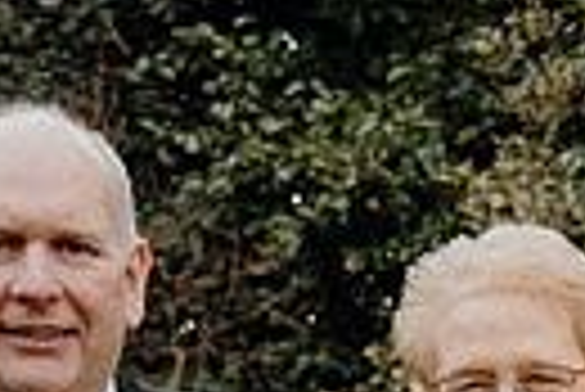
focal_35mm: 178
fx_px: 2896
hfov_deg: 11.2
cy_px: 858
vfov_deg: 7.4
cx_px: 828
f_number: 5
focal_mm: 40
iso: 3200
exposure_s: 1/250
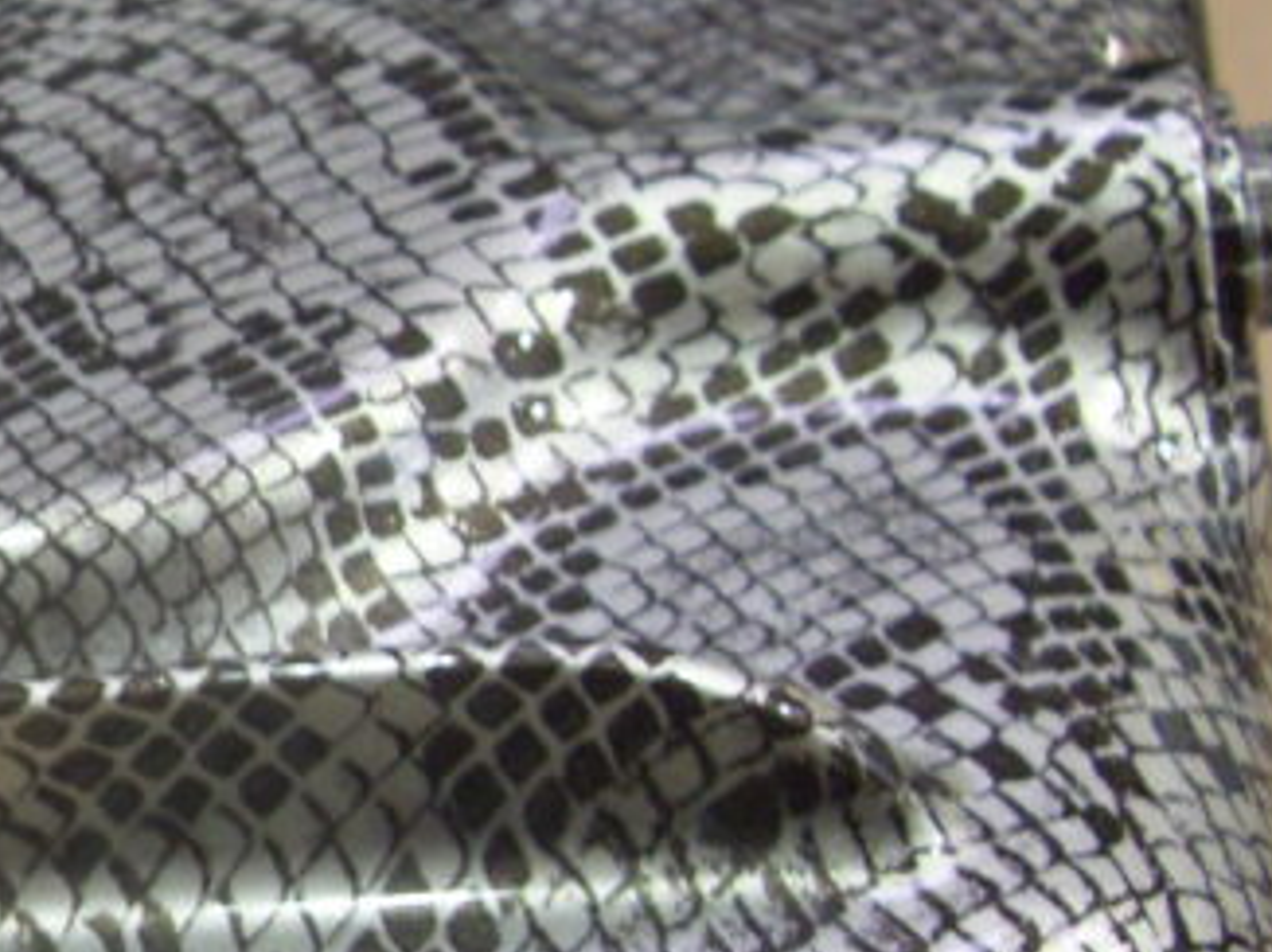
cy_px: 667
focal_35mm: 86
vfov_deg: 17.1
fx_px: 3158
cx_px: 20
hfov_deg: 22.0
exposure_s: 1/20
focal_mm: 6.3
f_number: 2.8
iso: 200
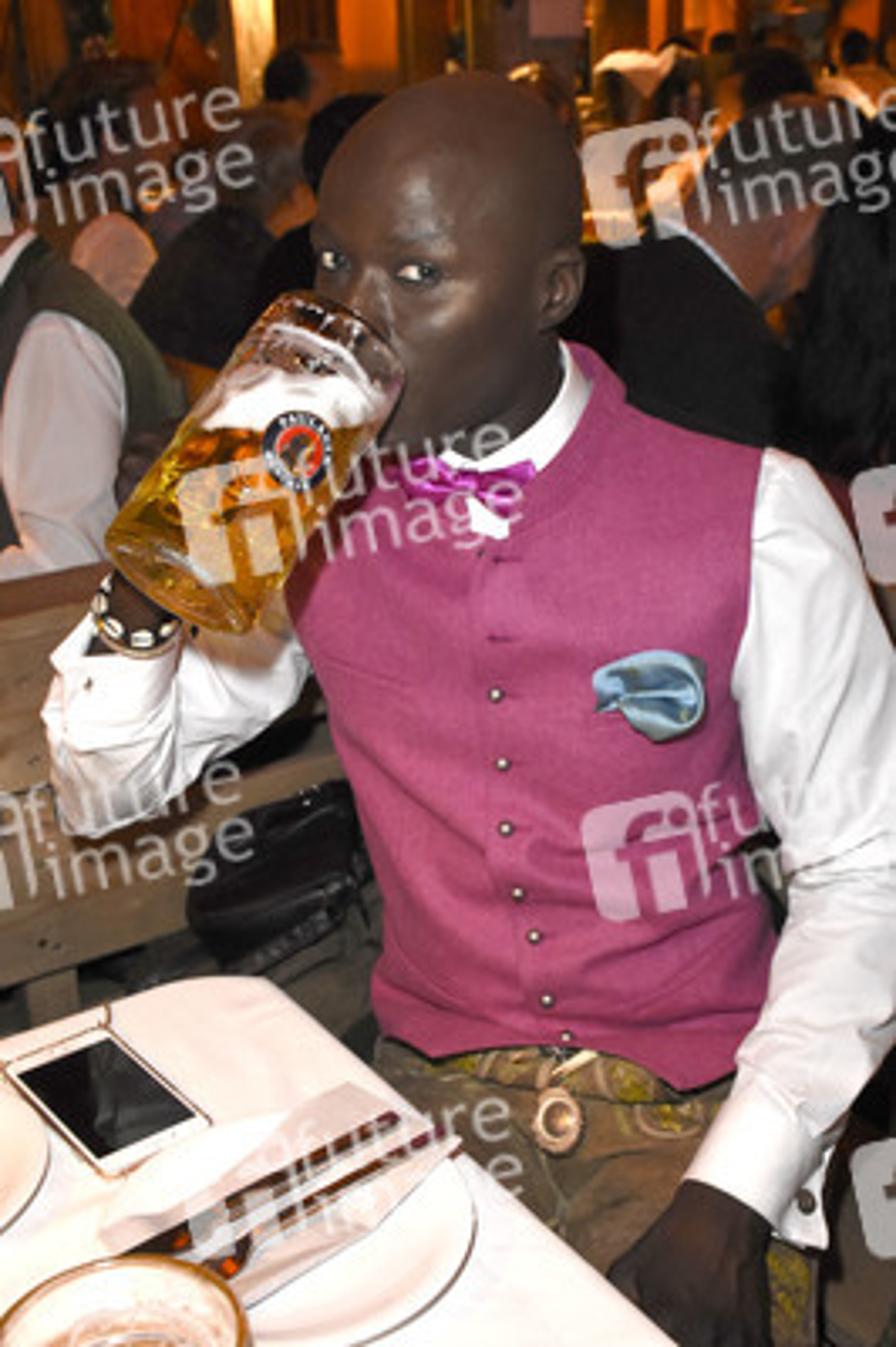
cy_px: 674
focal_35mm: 40
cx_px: 448
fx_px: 1515
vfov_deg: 48.0
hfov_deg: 33.0
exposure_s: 1/60
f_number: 6.3
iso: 3200
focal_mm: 27
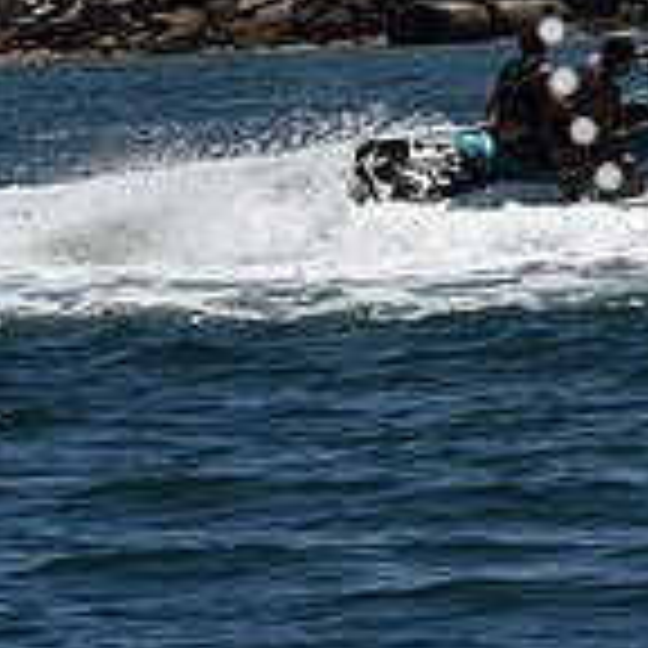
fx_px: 9785
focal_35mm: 462
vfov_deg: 3.8
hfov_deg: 3.8
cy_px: -52
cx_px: 963
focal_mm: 90
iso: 100
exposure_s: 1/640
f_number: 9
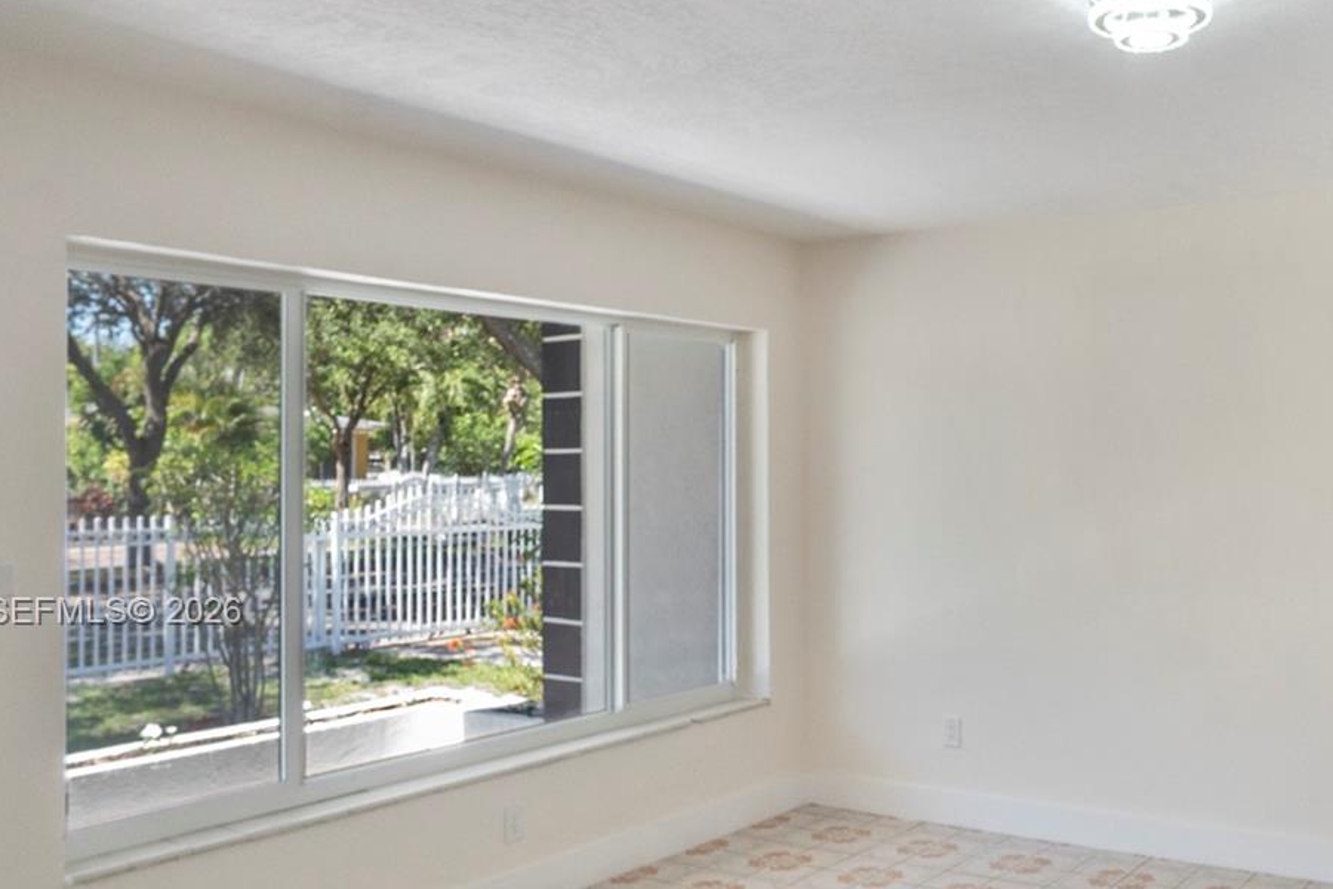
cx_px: 966
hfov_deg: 56.4
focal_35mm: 32
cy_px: 613
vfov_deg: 40.5
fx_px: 1185
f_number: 8
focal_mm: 12
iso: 400
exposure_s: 1/60
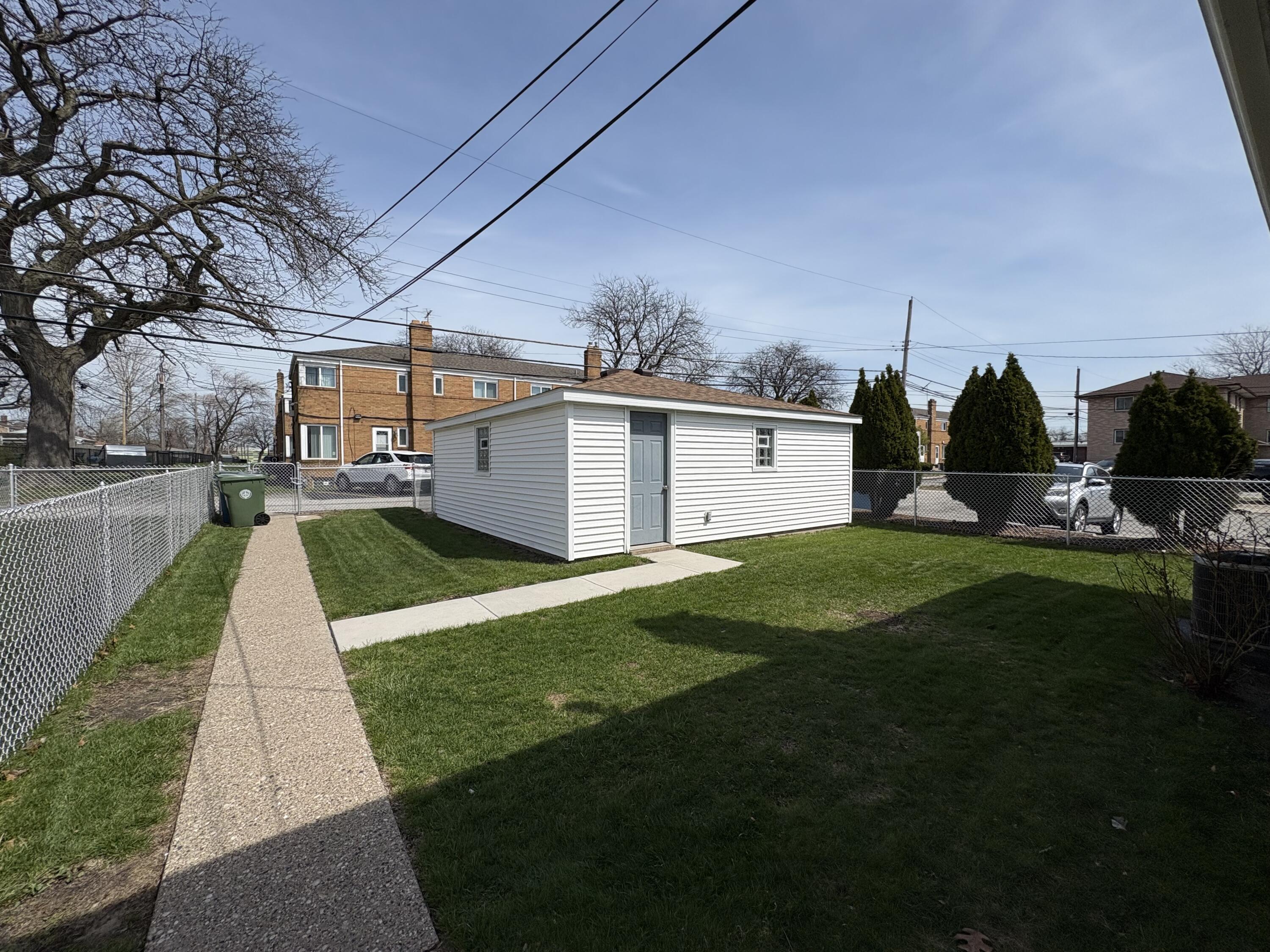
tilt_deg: -1.4
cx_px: 635
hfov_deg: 102.1
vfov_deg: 85.7
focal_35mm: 14
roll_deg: +0.2
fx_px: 514
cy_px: 476
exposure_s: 1/3717
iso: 50
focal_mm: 2.22
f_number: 2.2
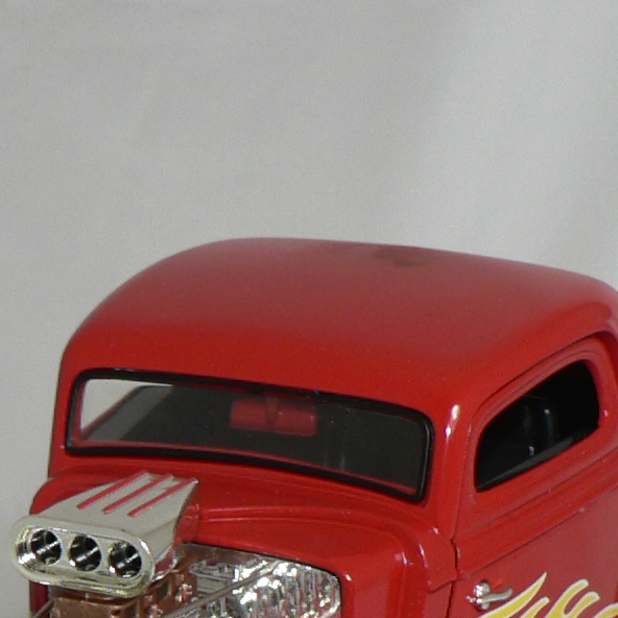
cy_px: 666
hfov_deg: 11.4
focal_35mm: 153
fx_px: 3090
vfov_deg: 11.3
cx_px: 229
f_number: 2.8
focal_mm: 6.7
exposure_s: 1/60
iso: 80
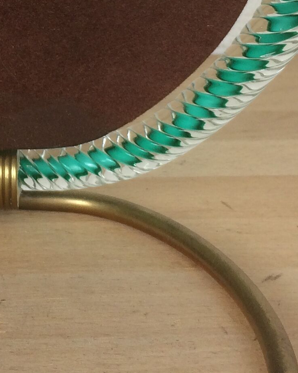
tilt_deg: -8.1
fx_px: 1103
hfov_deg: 14.9
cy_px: -75
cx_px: -45
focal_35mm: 100
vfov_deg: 18.2
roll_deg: +1.5
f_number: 2.2
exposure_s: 1/50
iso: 40
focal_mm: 4.15
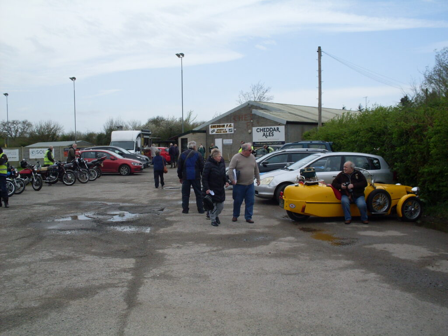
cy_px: 168
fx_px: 492
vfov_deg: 37.7
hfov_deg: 49.0
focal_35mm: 38
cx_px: 224
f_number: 8.4
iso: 80
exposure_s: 1/180
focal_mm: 6.3
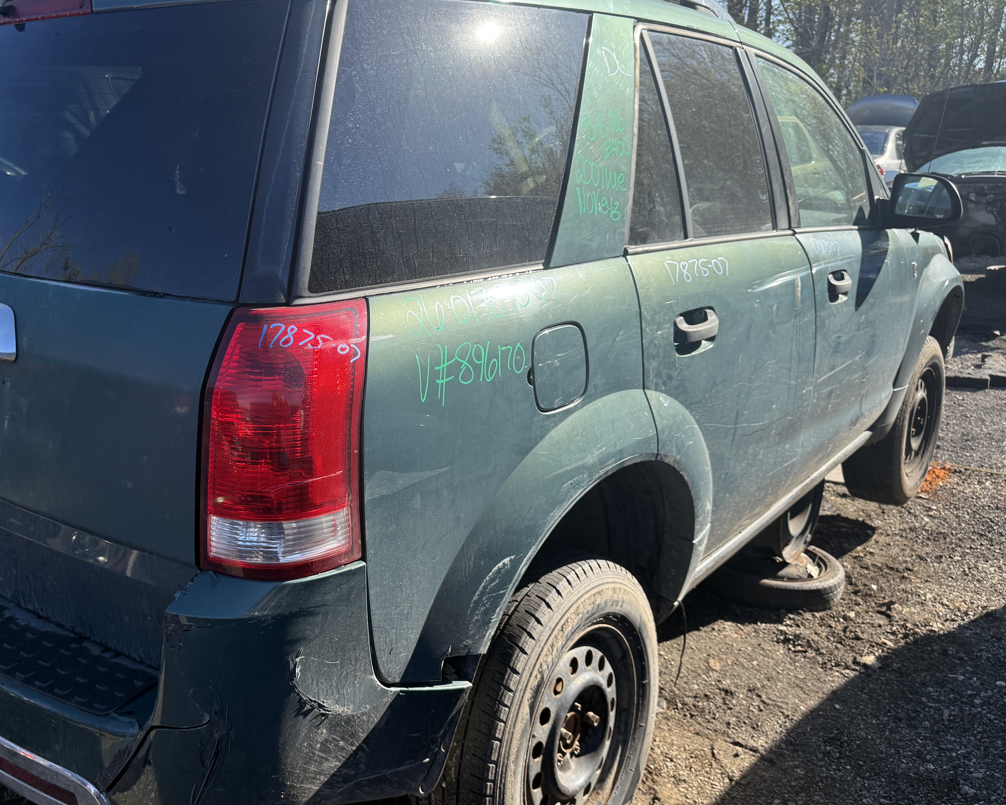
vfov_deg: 47.1
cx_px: 363
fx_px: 923
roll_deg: +0.3
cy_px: 392
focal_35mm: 31
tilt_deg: -14.5
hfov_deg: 56.3
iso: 100
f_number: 1.78
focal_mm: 6.76
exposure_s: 1/1949
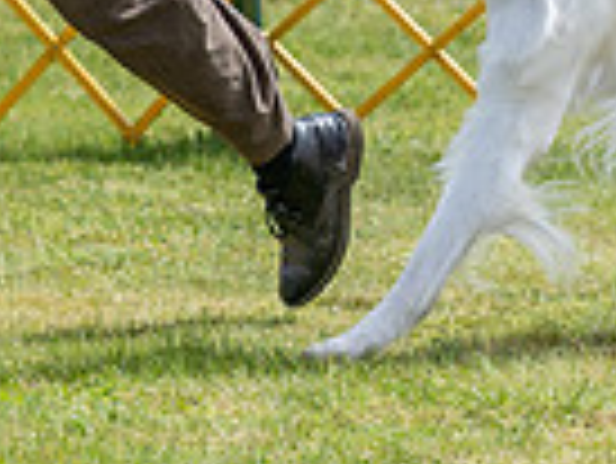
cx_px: 530
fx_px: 9921
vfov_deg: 2.7
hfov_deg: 3.6
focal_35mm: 557
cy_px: -341
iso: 100
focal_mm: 111
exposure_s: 1/1000
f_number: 3.5
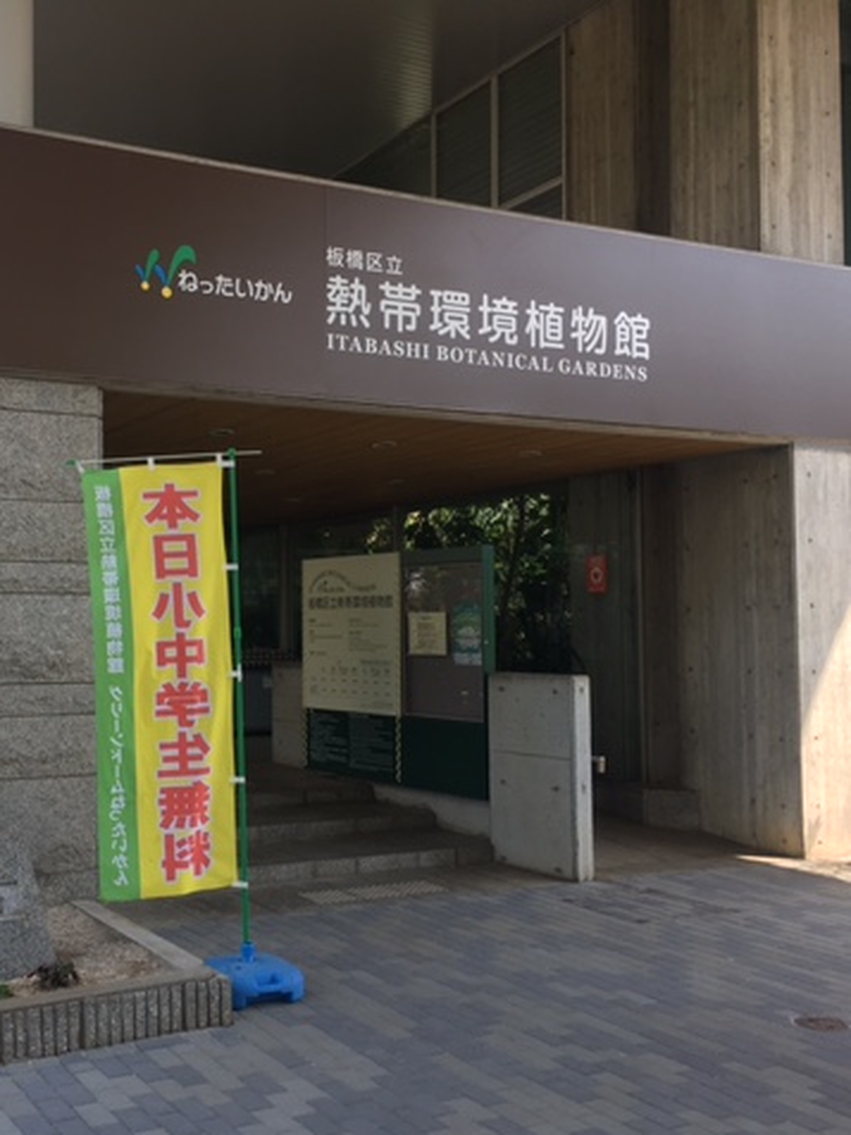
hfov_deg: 36.2
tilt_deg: +3.7
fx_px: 1278
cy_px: 570
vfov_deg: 47.9
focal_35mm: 39
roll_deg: -0.9
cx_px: 241
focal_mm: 4.15
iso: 25
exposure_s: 1/283
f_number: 2.2
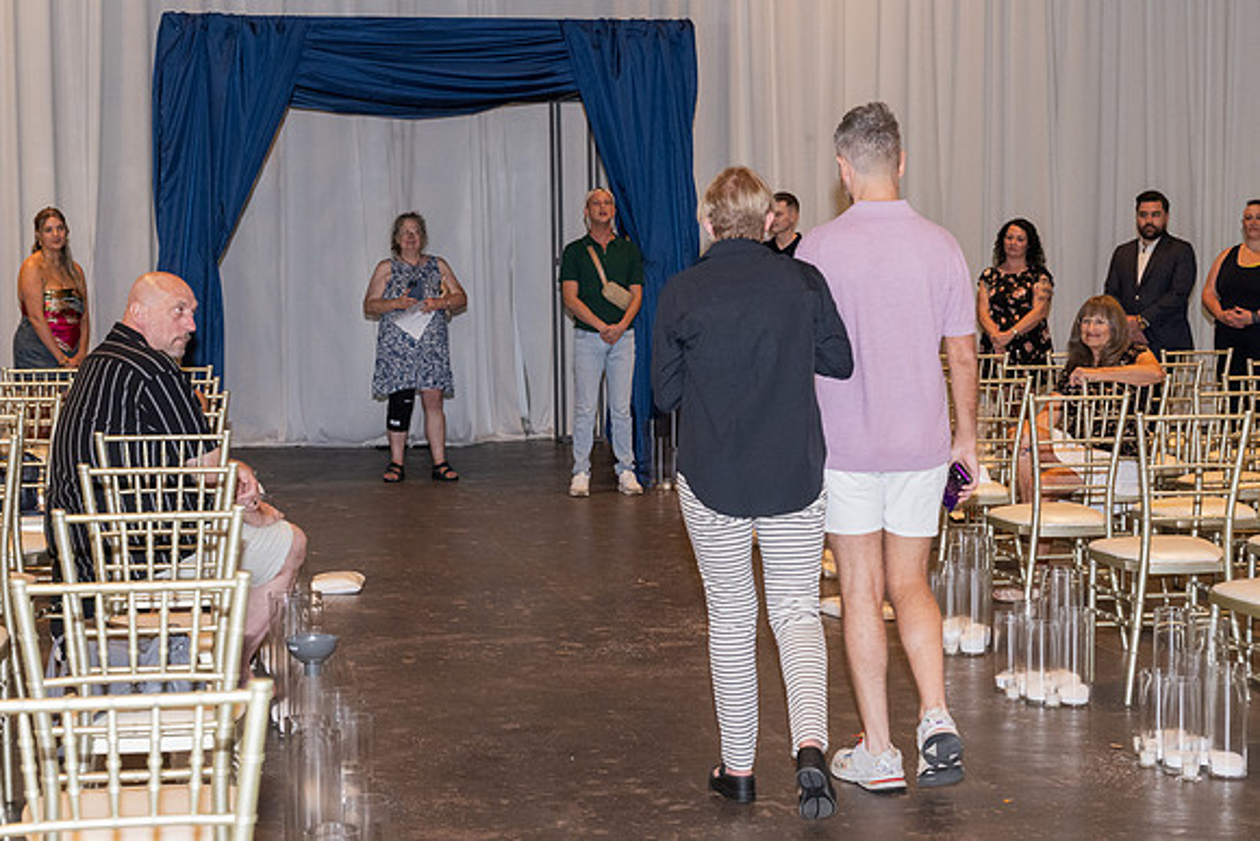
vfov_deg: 22.5
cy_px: 401
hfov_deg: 33.2
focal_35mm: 60
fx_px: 2113
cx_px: 630
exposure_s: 1/60
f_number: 5.6
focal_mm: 44
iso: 1600
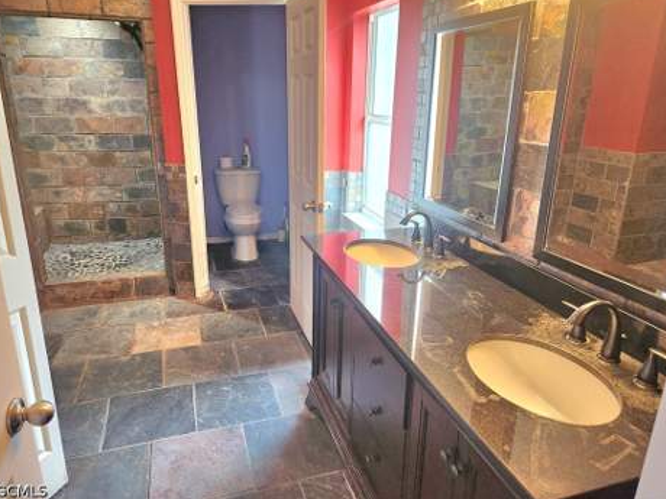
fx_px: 462
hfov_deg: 71.6
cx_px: 330
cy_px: 242
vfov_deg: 56.8
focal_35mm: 24
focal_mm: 5.4
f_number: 1.8
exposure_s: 1/120
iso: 400
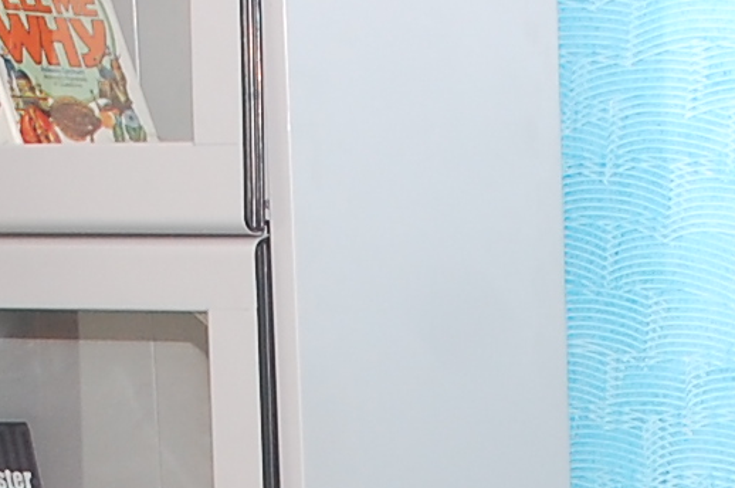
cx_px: 626
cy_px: 1156
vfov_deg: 6.3
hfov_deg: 9.8
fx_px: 4262
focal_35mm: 209
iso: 400
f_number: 5
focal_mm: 24
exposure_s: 1/60
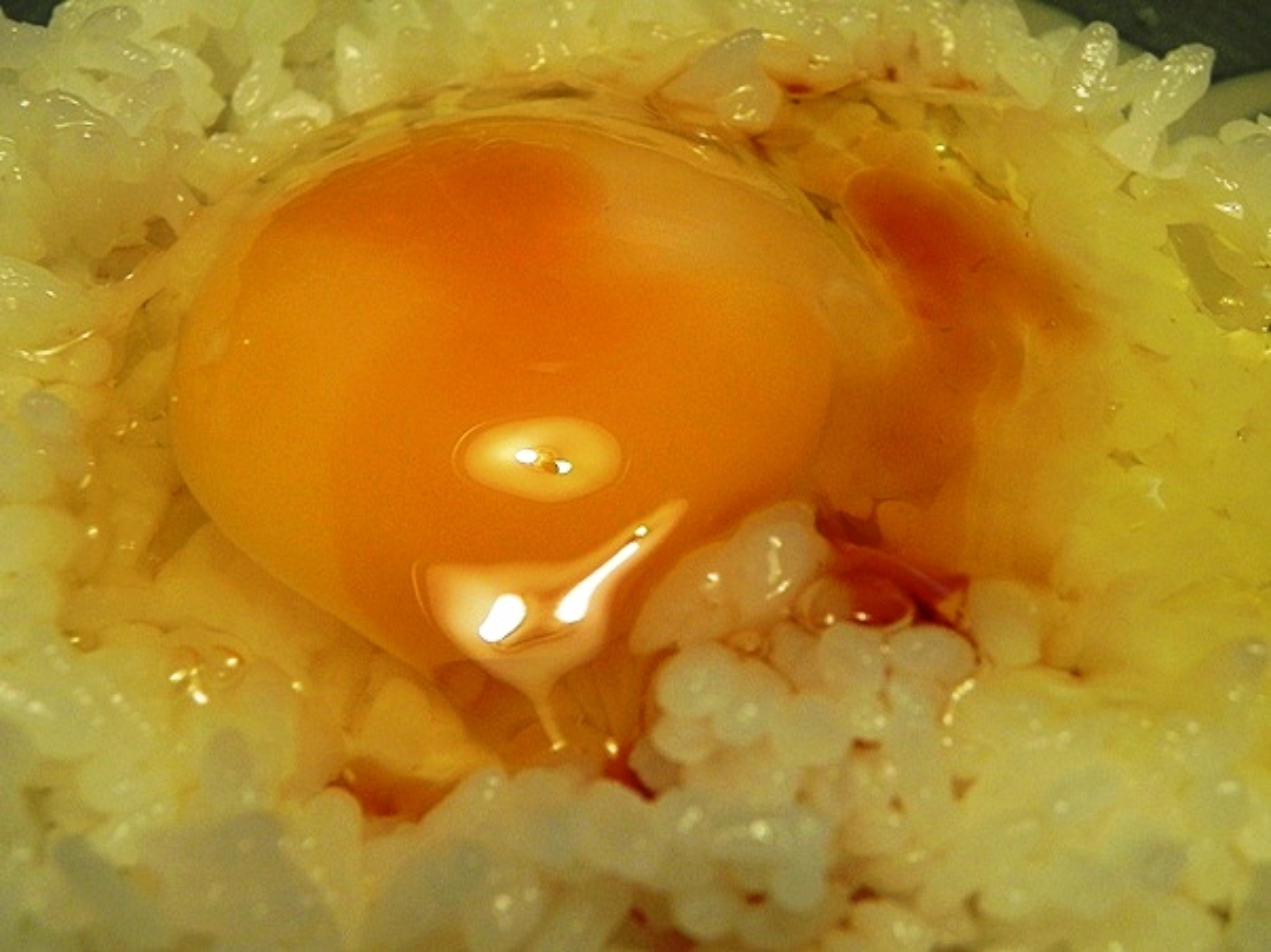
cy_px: 476
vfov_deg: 28.0
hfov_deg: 36.8
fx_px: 1909
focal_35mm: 52
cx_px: 636
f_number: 3.5
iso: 165
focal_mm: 9.2
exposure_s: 1/30
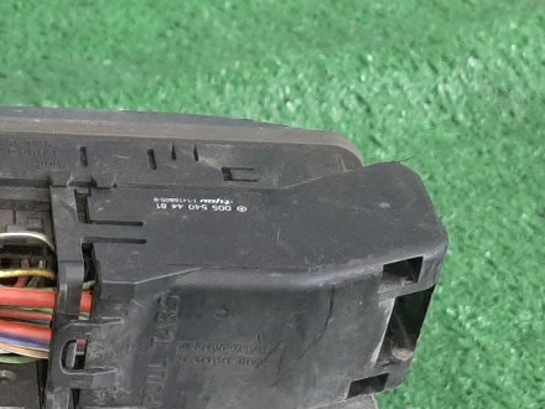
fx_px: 1338
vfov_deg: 16.1
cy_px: 585
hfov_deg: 21.7
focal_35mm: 85
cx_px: -62
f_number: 1.7
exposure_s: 1/50
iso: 134
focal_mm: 3.93
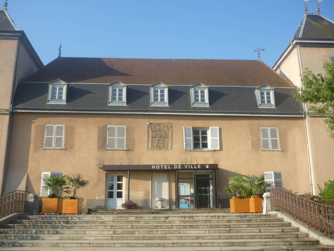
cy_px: 126
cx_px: 167
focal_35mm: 33
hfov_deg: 55.4
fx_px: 318
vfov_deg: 42.9
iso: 100
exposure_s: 1/640
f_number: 2.8
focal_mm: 5.5
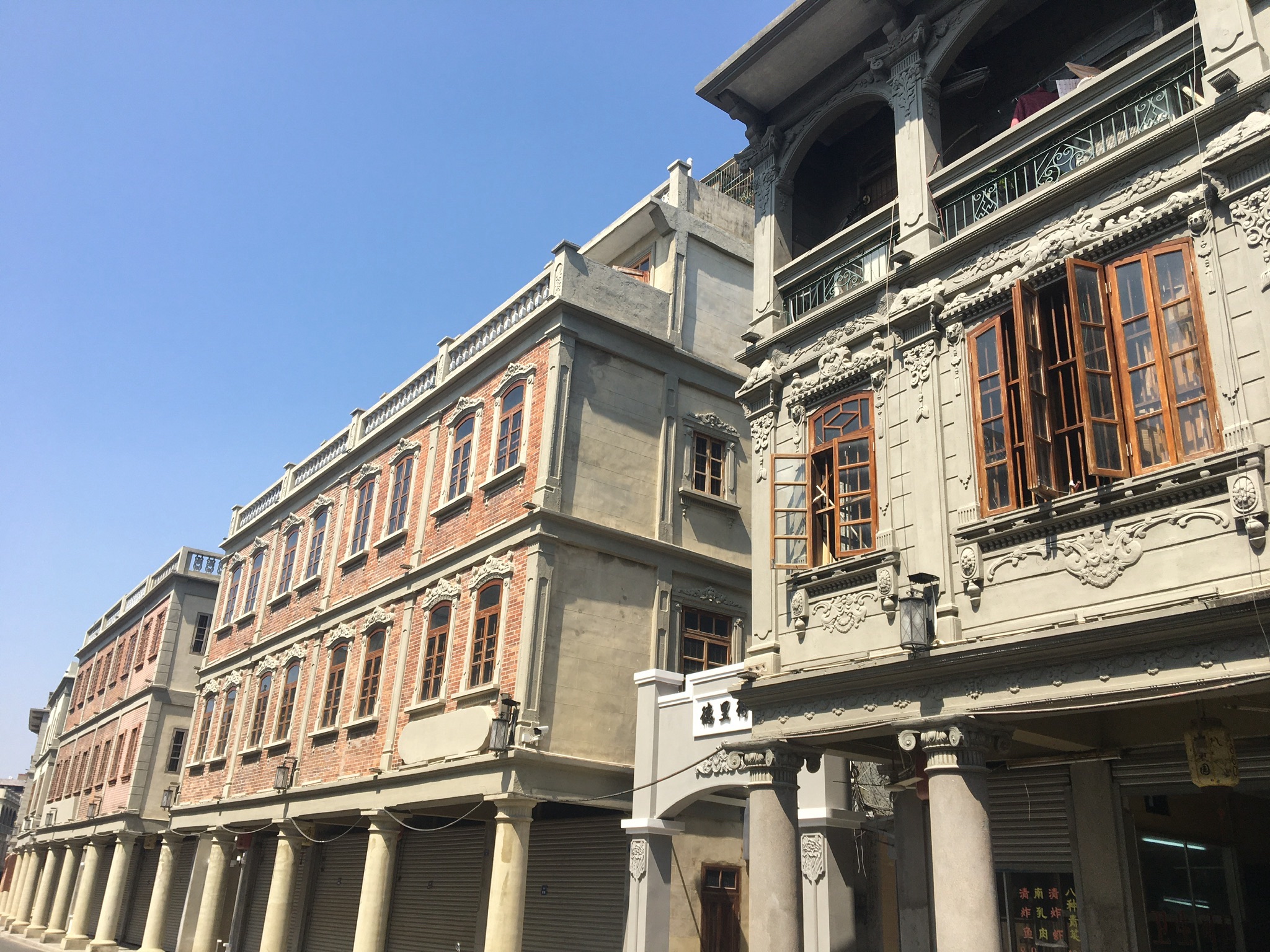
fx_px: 1064
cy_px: 476
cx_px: 635
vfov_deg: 48.2
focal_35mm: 29
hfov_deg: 61.7
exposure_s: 1/1304
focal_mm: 4.15
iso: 25
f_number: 2.2
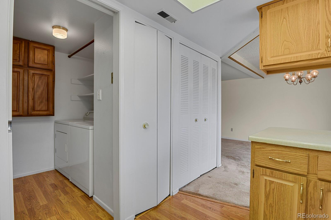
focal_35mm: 17
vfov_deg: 70.4
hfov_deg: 93.3
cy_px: 110
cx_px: 166
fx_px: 156
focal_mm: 17
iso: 1250
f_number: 8
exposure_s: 1/20
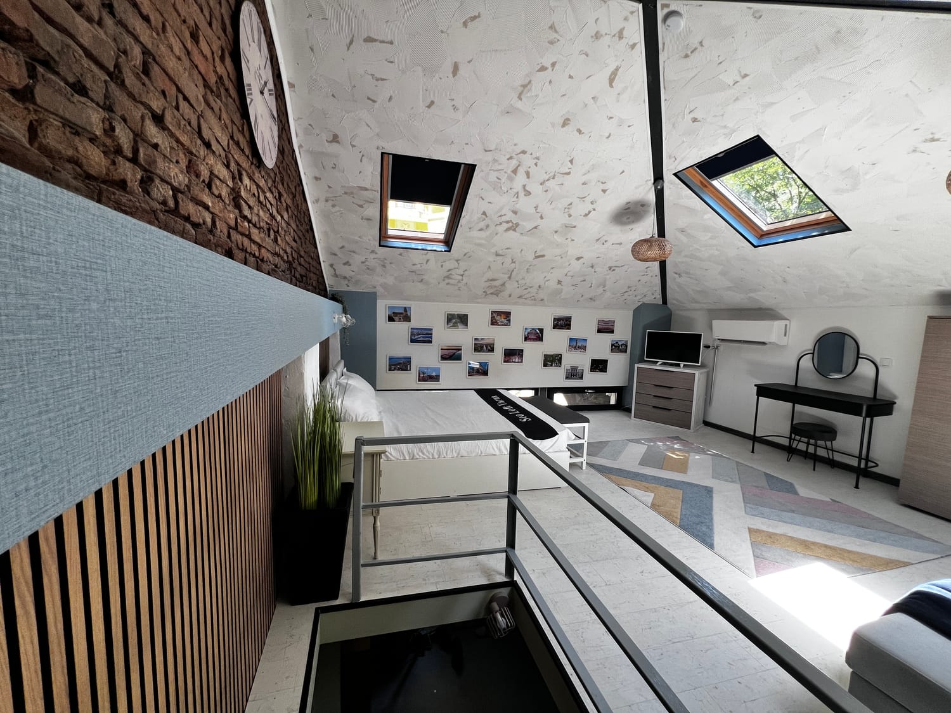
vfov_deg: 89.9
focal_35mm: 13
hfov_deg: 106.2
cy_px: 356
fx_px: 357
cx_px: 476
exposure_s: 1/99
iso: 125
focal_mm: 1.57
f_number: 1.8
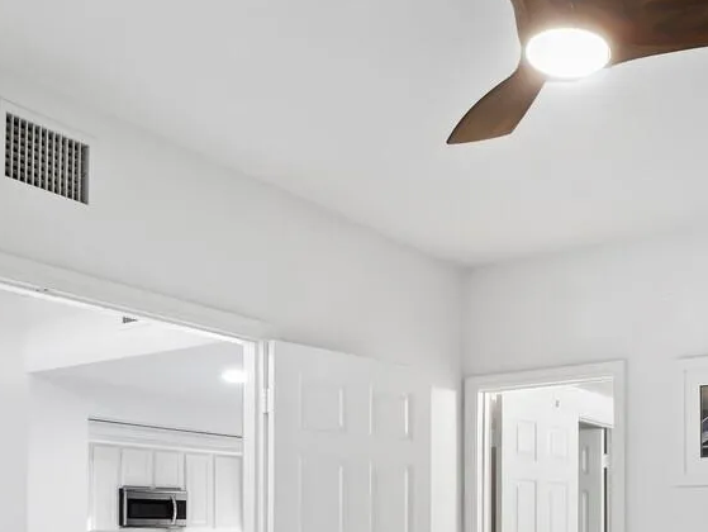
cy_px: 535
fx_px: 819
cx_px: 590
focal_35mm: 40
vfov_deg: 33.0
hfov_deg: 44.0
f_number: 11
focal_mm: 7
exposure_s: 1.3
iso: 400
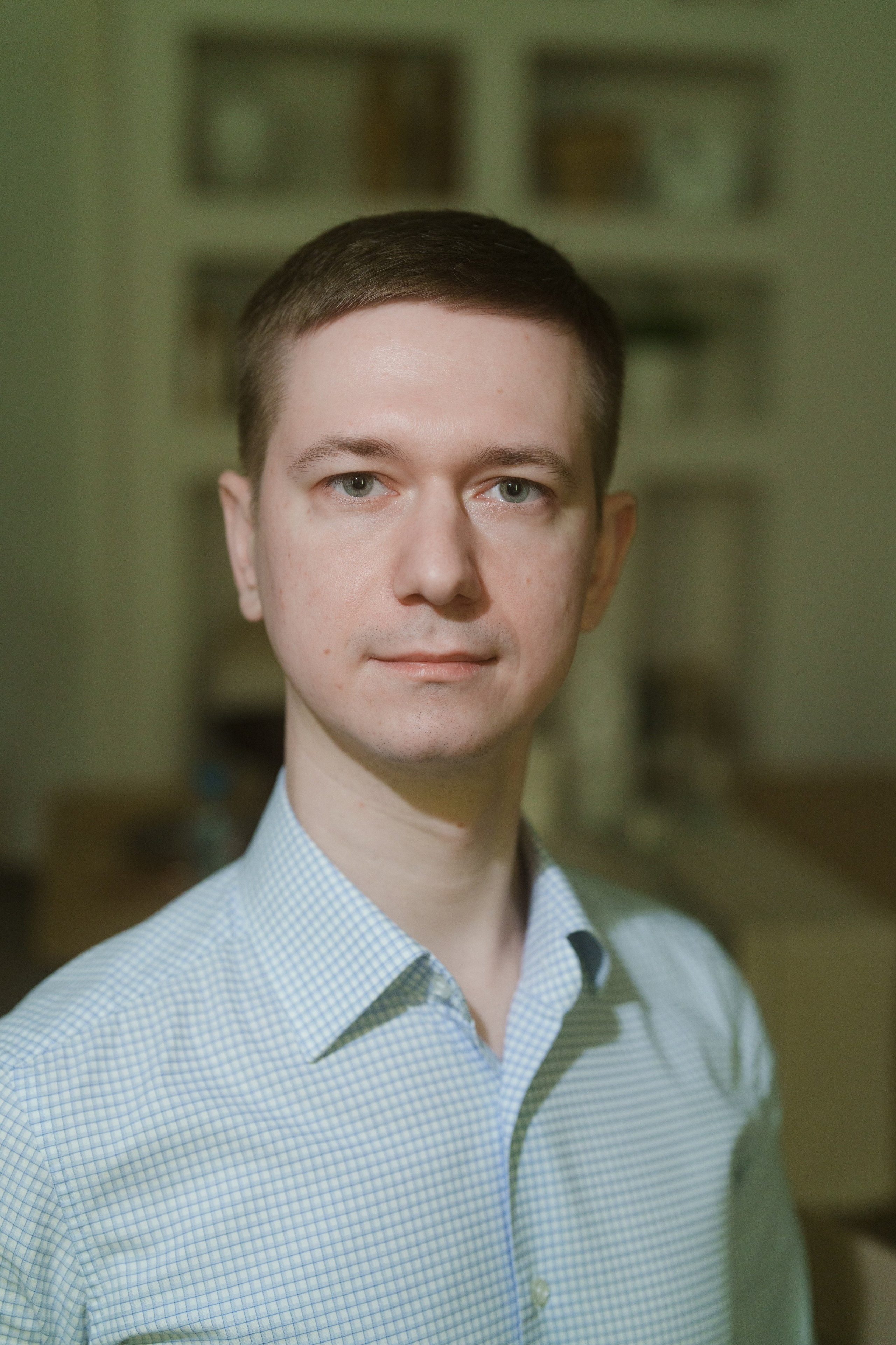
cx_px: 448
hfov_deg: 27.0
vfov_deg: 39.6
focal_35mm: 50
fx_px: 1867
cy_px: 672
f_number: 2.2
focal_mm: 50
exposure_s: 1/125
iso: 1000
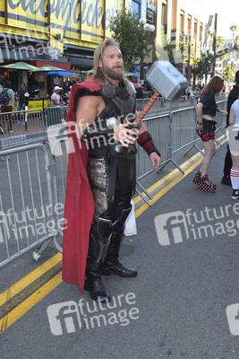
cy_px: 180
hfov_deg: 45.0
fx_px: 289
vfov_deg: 63.6
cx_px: 120
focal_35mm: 29
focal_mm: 29
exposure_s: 1/250
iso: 320
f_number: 6.3
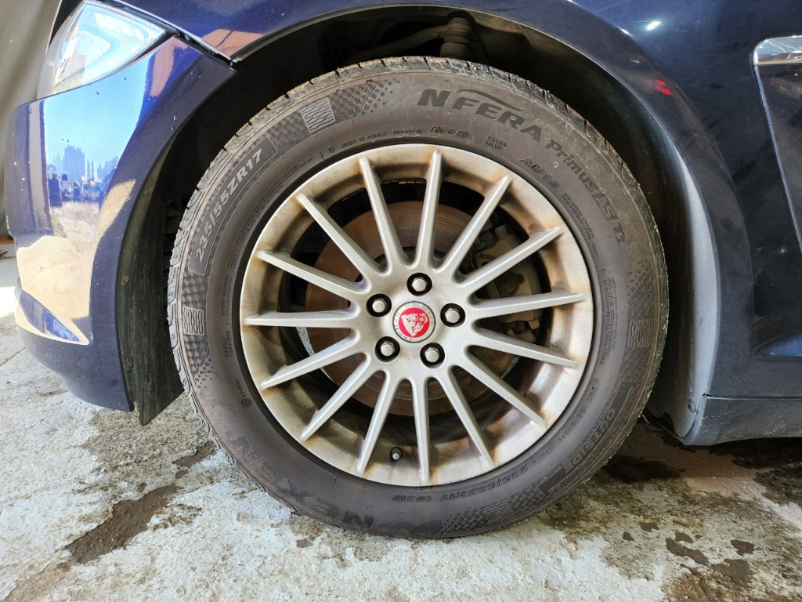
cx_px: 401
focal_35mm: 23
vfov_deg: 58.9
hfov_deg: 73.9
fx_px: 533
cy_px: 301
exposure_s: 1/182
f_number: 1.8
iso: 100
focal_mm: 5.4
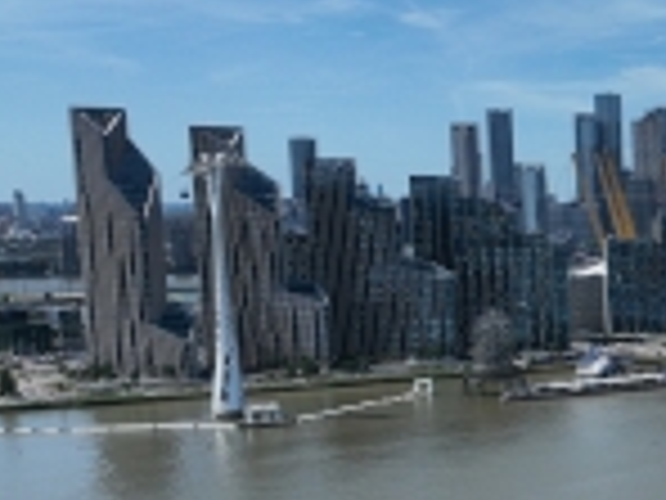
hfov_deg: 21.0
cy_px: 471
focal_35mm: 81
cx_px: 958
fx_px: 1558
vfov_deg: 17.9
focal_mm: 12.29
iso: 100
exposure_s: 1/2500
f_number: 2.8
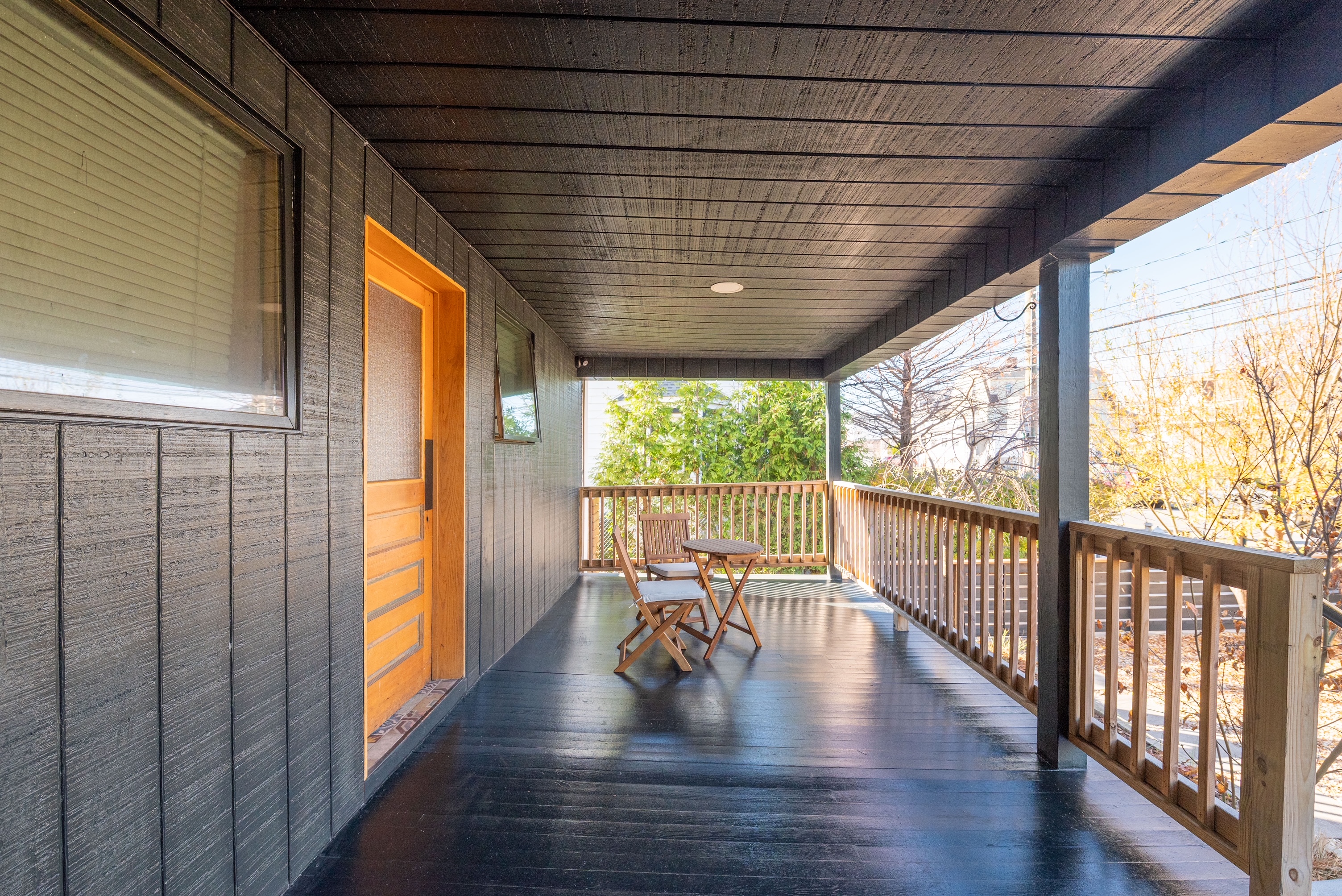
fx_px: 522
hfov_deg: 104.2
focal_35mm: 14
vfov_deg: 81.3
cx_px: 671
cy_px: 448
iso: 160
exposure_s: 1/250
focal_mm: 14
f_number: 5.6
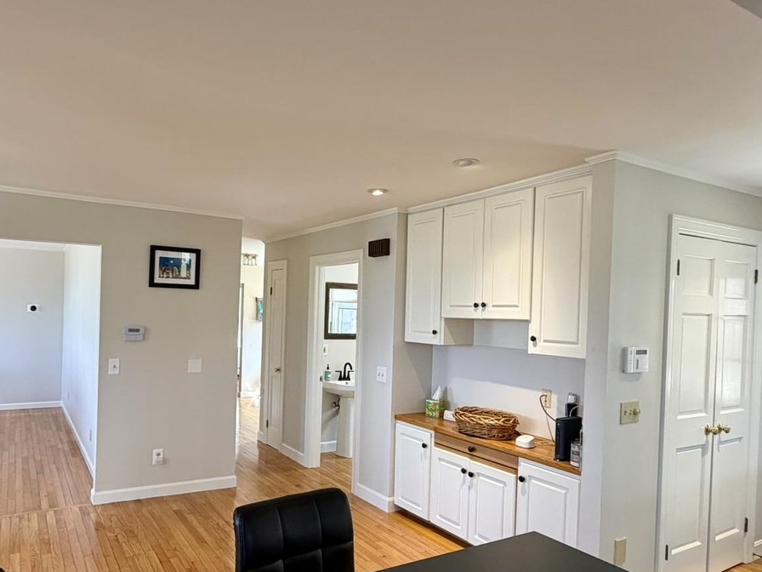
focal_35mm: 25
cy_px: 322
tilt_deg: -1.7
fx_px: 550
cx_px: 317
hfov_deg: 68.9
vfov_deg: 54.7
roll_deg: -1.5
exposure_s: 1/120
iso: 200
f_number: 2.2
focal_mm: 2.22
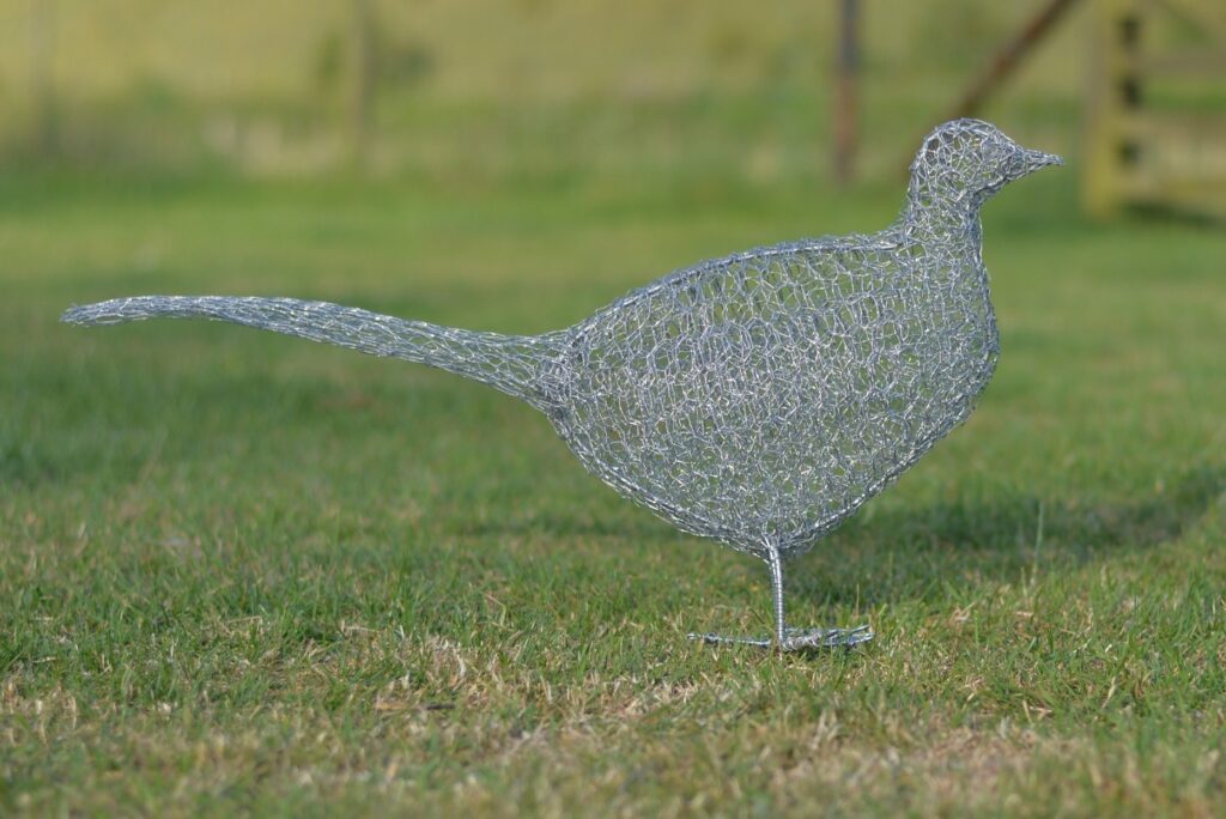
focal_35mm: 50
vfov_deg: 27.0
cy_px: 410
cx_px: 613
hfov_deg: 39.6
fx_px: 1704
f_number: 2.2
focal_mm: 50
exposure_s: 1/2500
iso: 100
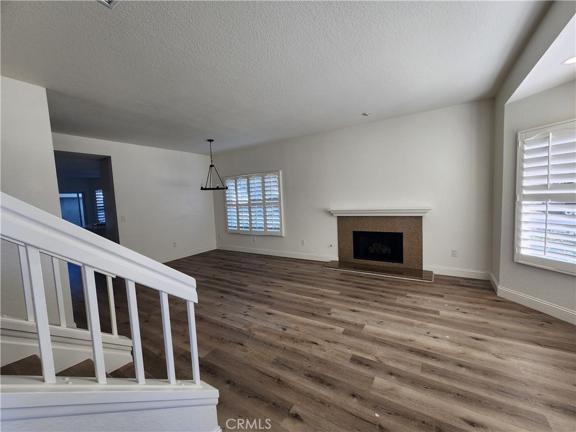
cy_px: 216
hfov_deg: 106.2
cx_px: 288
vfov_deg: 89.9
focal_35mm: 13
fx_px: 216
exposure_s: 1/120
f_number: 2.2
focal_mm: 2.2
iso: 80
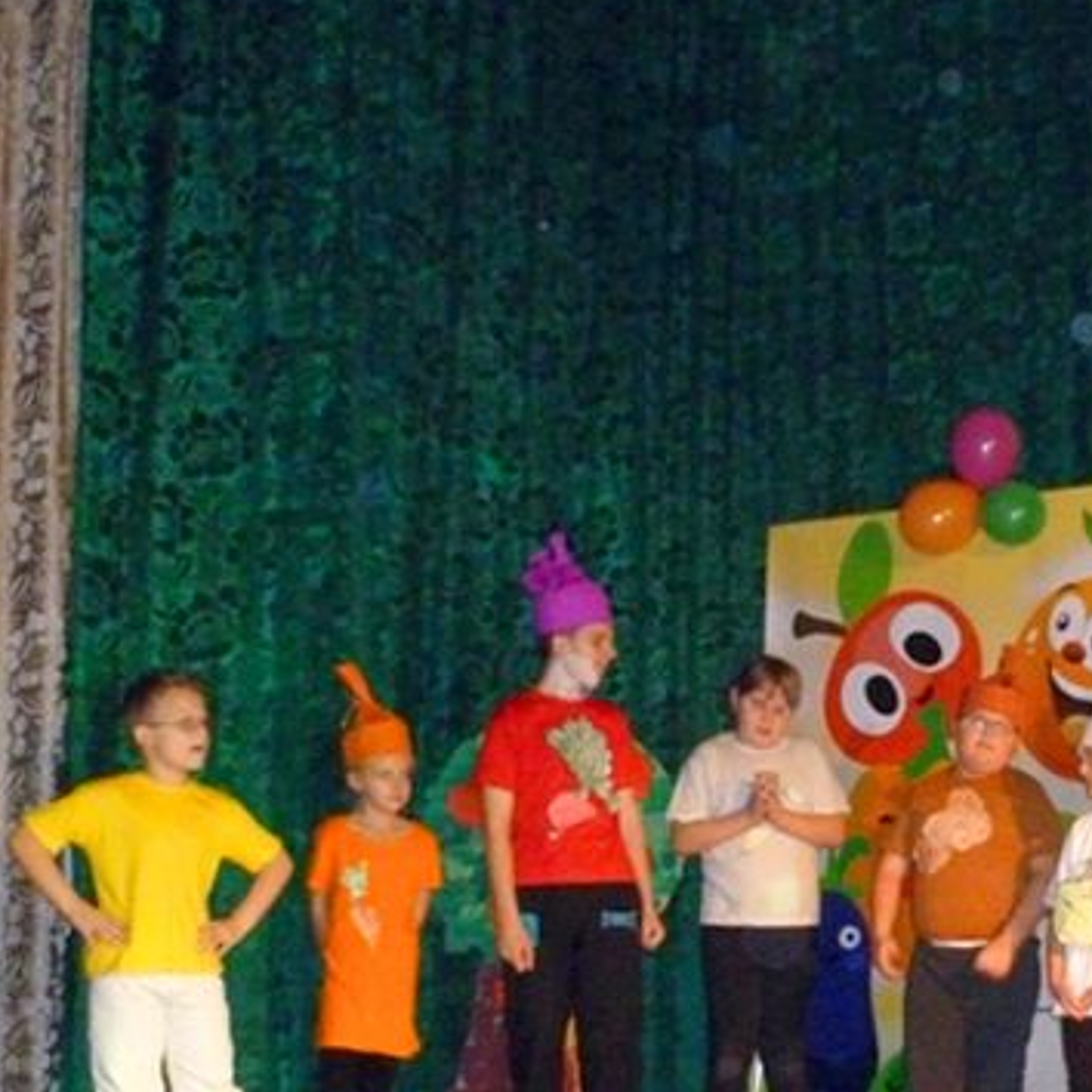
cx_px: 888
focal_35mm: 56
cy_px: 836
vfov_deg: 30.0
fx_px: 1999
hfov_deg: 29.8
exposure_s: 1/60
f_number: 3.3
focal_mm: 5
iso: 800
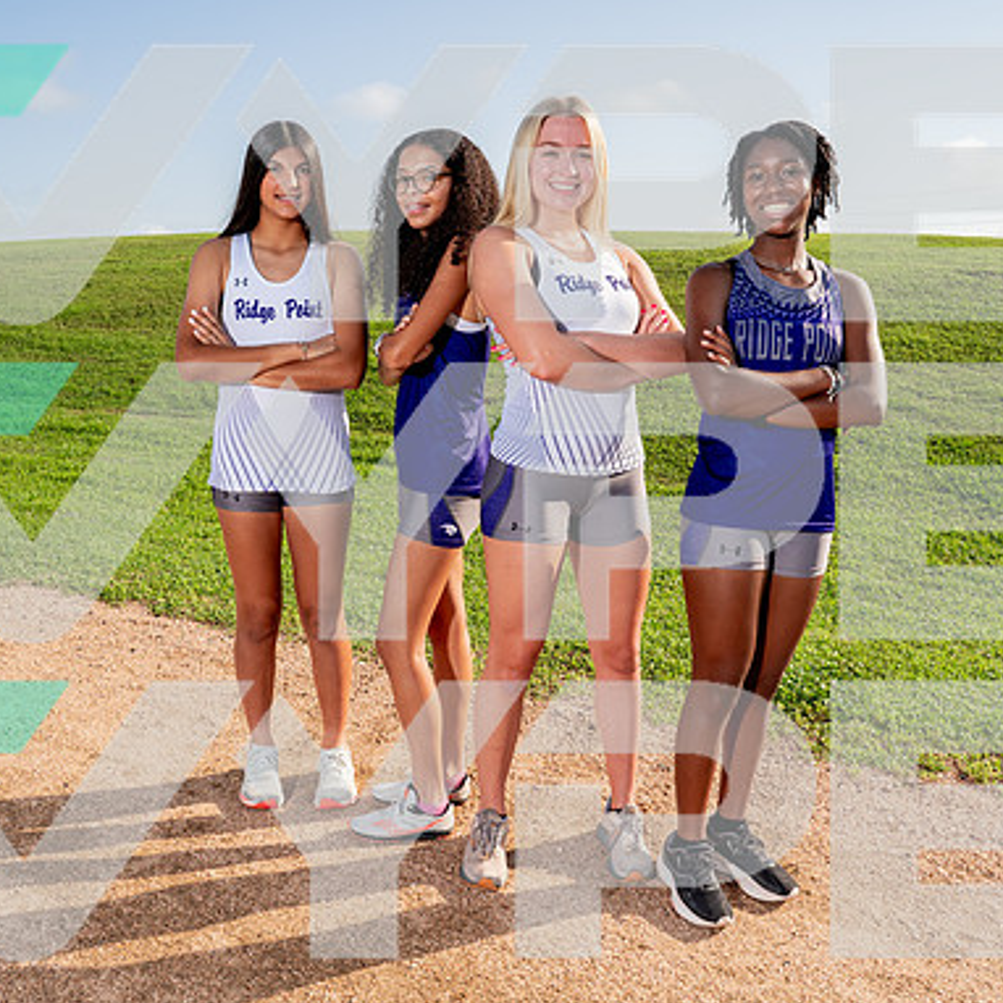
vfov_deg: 52.5
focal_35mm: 31
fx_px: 1016
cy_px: 503
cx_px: 473
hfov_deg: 52.5
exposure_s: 1/250
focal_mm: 24
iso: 100
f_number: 8
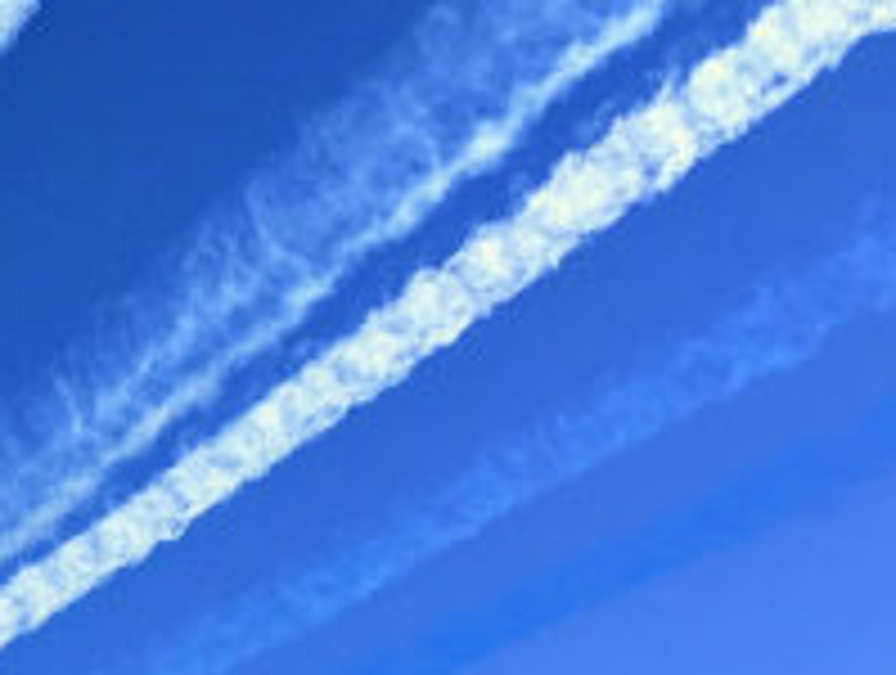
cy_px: 385
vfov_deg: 16.6
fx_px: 2308
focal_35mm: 89
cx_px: -405
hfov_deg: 19.5
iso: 32
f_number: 2.2
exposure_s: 1/1721
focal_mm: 4.15
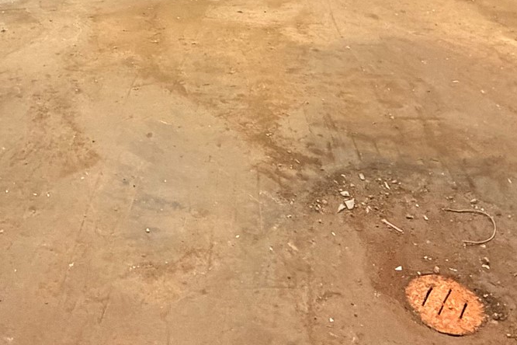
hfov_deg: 46.2
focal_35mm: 42
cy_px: -170
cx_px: 210
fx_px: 603
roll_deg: +0.6
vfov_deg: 24.7
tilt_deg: -1.7
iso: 400
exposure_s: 1/60
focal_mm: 2.22
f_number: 2.2
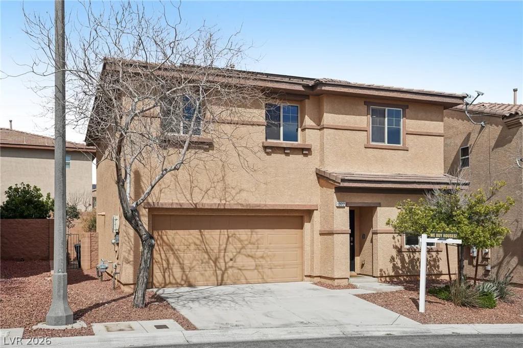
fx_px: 508
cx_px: 262
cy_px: 174
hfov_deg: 54.4
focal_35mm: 35
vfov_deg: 37.8
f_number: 8
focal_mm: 35
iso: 100
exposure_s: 1/320
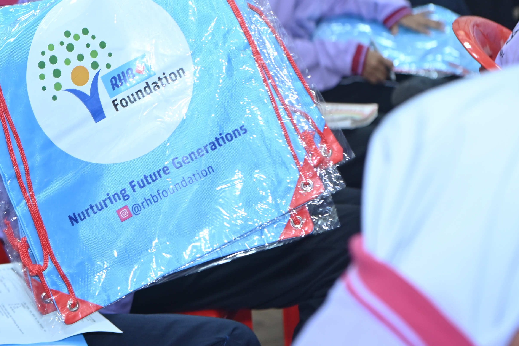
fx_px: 1902
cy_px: 80
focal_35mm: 132
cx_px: 58
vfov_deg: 10.4
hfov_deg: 15.4
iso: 1000
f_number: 4.5
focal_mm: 70
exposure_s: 1/125
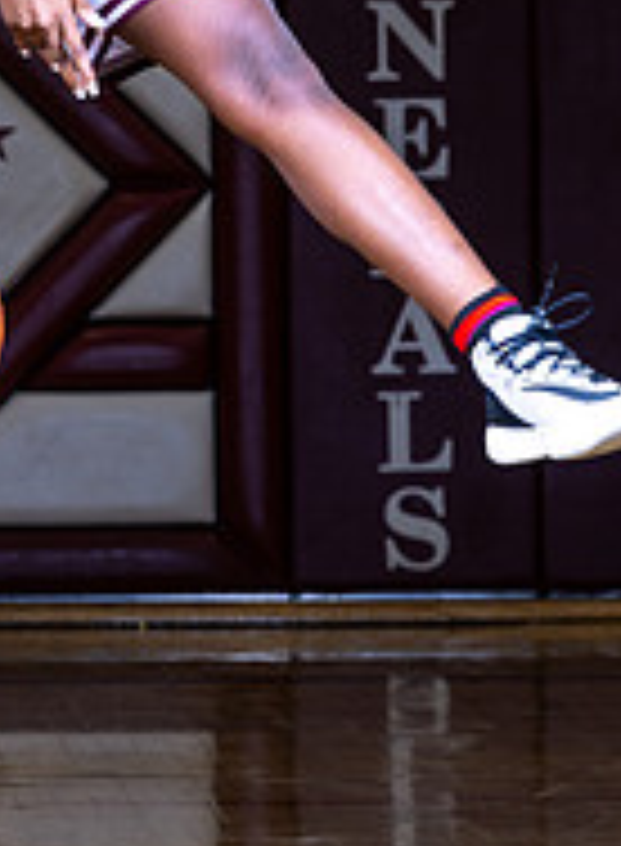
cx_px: 67
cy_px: 145
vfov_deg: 5.6
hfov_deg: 4.1
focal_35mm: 358
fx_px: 8683
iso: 160
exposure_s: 1/160
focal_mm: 91
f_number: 5
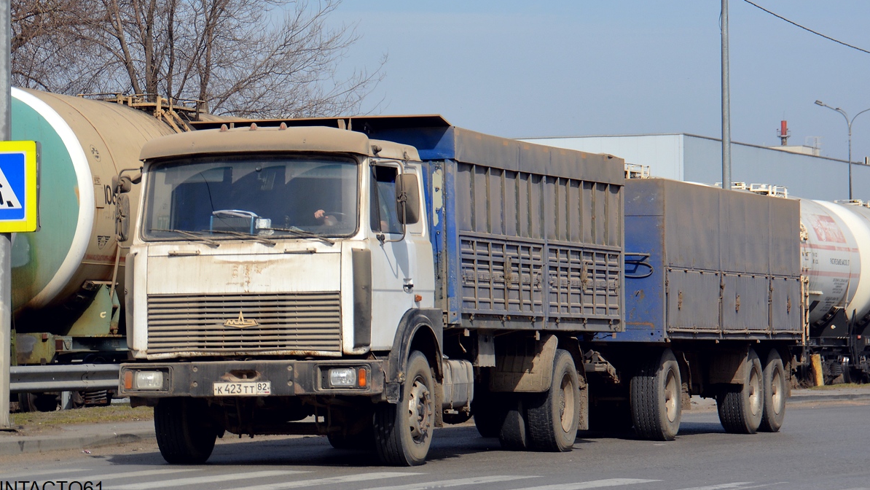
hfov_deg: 15.1
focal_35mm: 142
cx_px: 434
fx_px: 3276
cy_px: 210
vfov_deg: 8.5
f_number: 6.3
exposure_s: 1/1600
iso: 400
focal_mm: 90
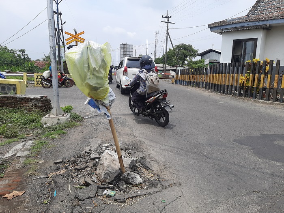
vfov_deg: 54.9
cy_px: 106
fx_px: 205
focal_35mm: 25
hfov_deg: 69.4
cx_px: 142
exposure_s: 1/860
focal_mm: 4.6
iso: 20
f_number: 2
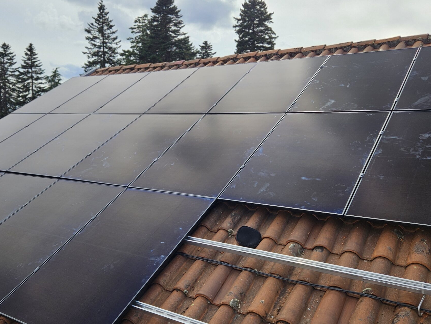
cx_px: 183
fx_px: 436
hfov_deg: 52.4
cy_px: 143
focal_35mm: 35
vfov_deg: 40.6
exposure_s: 1/1414
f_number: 1.8
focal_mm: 5.4
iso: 25
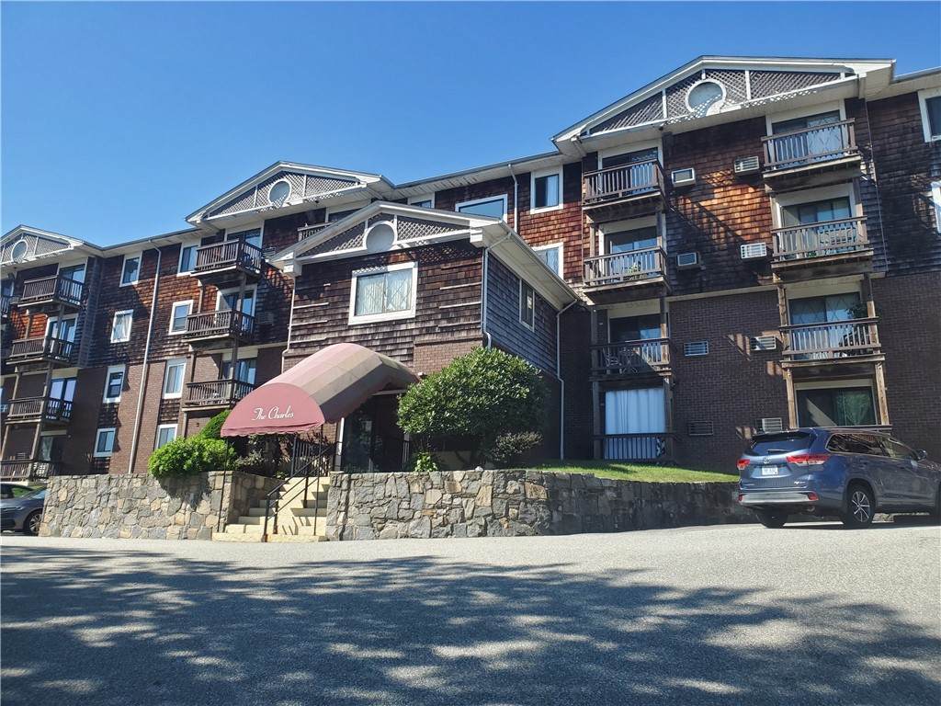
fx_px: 707
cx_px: 470
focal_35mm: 26
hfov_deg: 67.3
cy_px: 353
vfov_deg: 53.1
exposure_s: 1/627
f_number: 2.4
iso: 50
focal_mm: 4.3
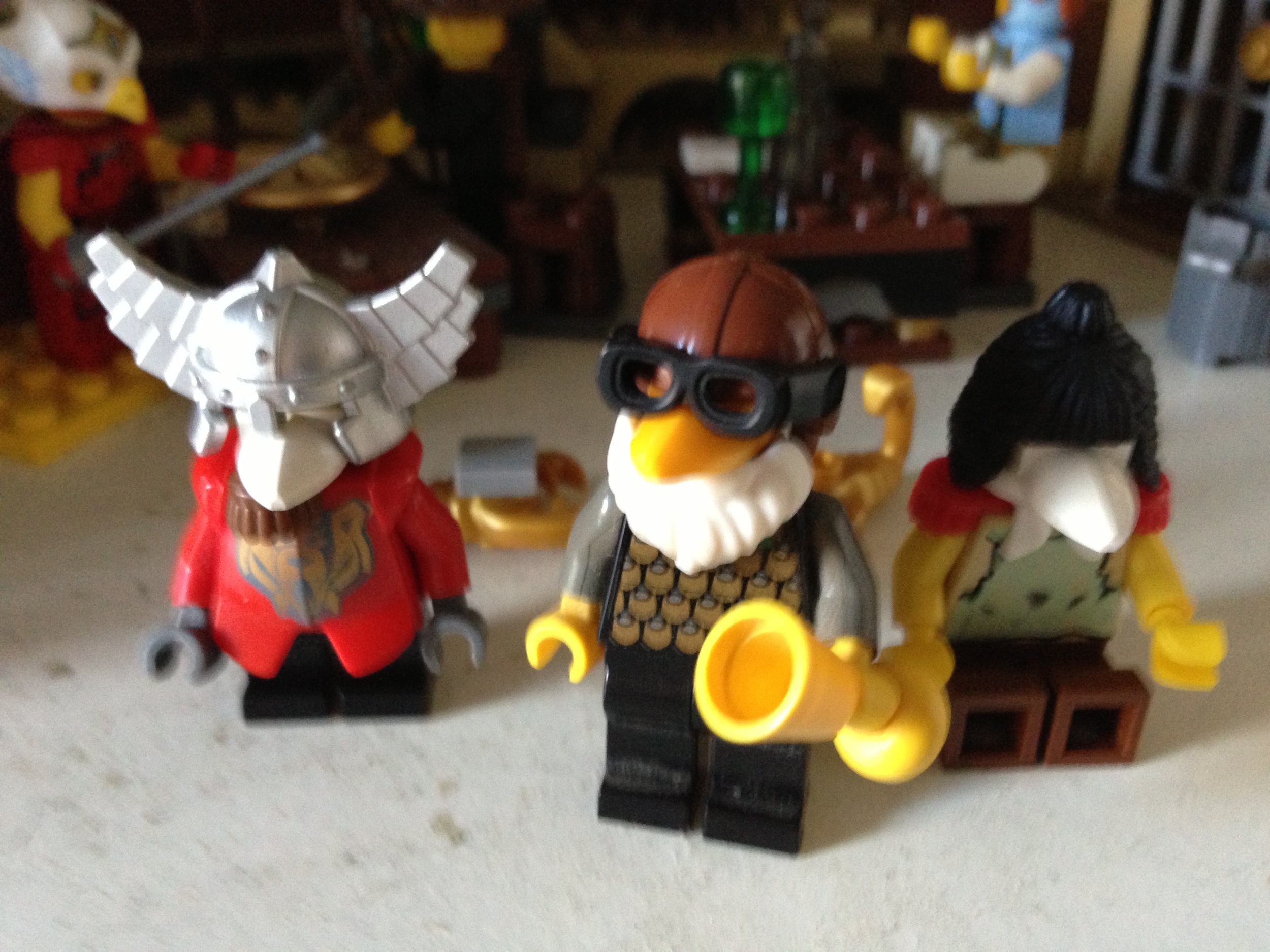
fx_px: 1211
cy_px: 476
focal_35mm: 33
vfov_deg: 42.9
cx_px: 635
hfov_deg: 55.4
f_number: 2.4
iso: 400
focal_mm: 4.13
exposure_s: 1/20
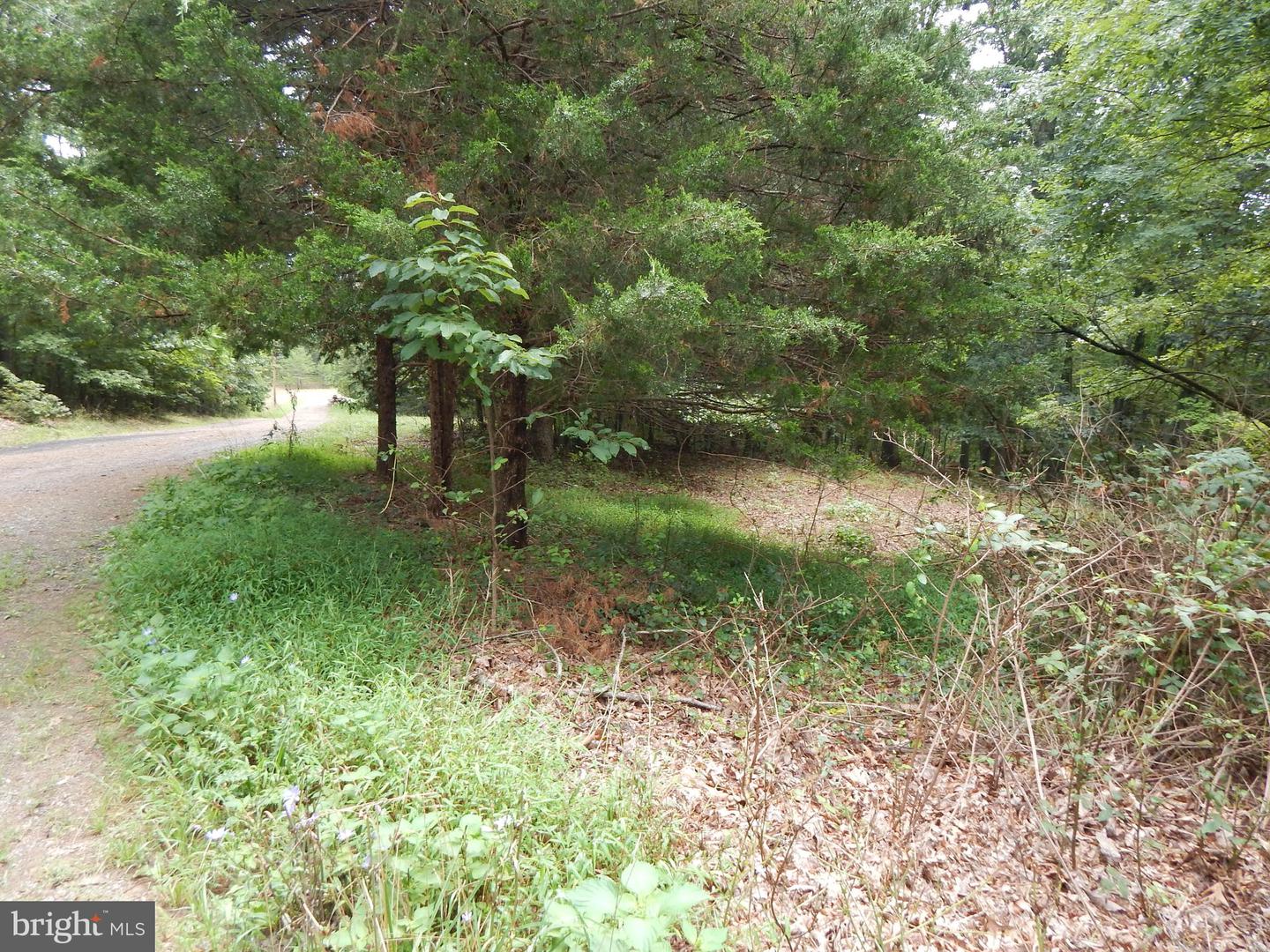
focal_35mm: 22
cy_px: 476
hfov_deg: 76.4
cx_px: 635
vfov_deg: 61.1
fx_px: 807
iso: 125
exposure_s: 1/200
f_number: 3
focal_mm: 4
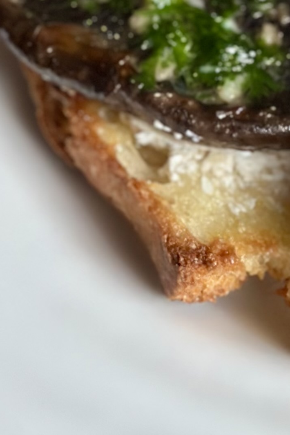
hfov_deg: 7.1
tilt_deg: -39.2
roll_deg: -0.8
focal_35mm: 189
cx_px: 544
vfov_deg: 10.6
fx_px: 2284
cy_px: -190
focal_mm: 6.86
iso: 80
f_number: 1.78
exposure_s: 1/685
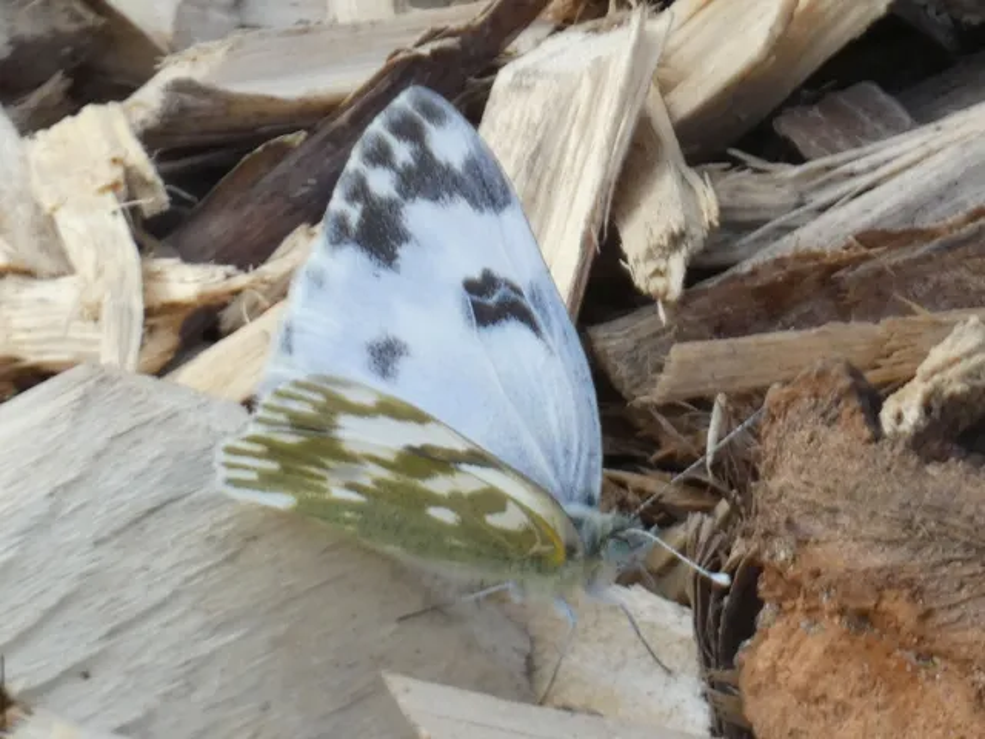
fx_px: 22138
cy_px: 370
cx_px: 492
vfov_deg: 1.9
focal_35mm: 778
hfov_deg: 2.5
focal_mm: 139.4
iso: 200
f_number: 5.6
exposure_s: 1/100
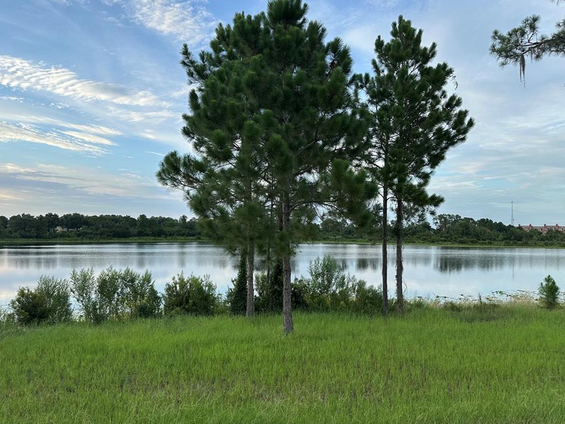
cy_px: 205
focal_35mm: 27
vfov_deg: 51.4
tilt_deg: +3.2
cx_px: 283
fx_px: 441
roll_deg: -0.6
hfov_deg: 65.3
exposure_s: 1/1050
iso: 80
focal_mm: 6.86
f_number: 1.78
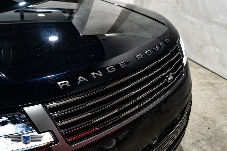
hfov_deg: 46.4
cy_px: 76
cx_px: 114
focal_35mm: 42
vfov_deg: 31.9
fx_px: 265
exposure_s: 1/60
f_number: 5
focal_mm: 42
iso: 1600
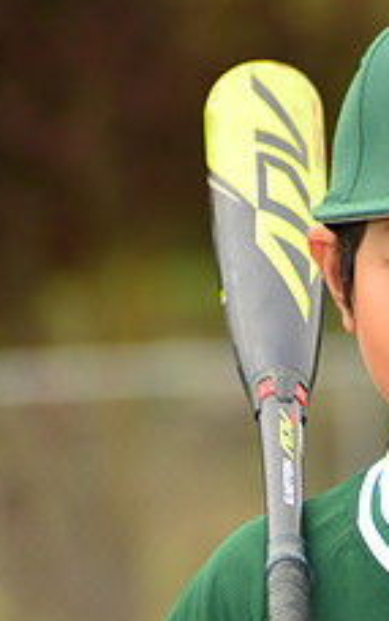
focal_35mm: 518
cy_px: 673
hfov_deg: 2.5
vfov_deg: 4.0
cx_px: 507
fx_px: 8764
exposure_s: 1/250
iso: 200
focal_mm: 200
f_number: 6.3
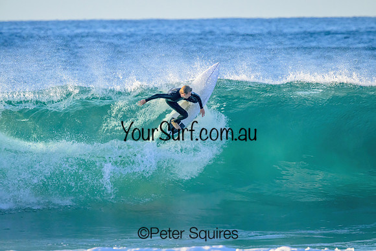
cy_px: 126
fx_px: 6895
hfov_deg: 3.1
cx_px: 188
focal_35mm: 660
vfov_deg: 2.1
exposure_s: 1/2000
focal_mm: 660
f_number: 11
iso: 6400
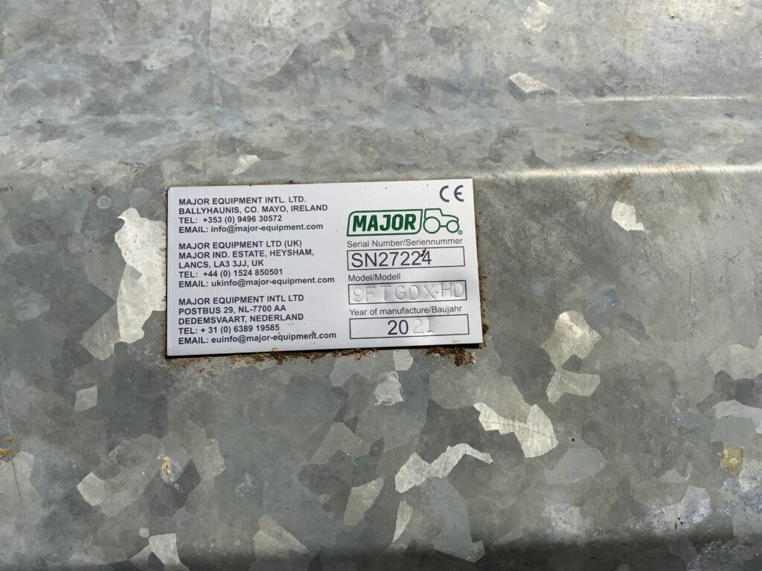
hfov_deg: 61.7
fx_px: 638
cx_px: 381
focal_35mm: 29
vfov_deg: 48.2
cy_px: 286
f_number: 1.8
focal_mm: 3
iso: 20
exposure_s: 1/6536
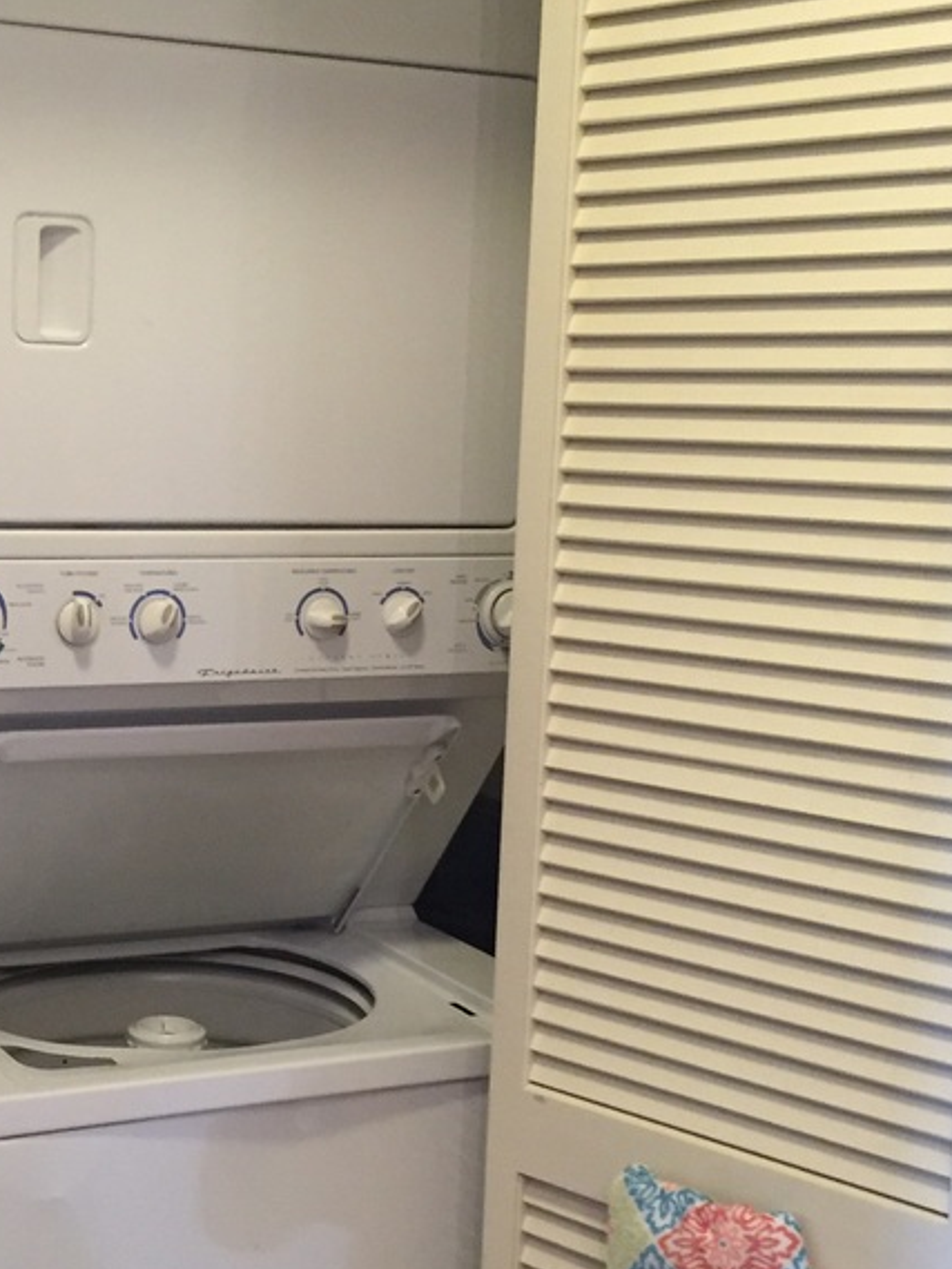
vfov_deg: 34.9
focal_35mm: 55
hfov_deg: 26.2
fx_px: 2016
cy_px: 700
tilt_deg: -6.5
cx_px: 230
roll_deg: -1.1
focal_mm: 4.15
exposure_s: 1/24
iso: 250
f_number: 2.2
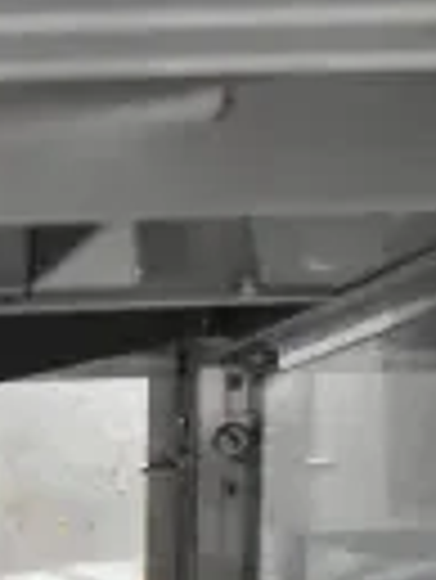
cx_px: -440
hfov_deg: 10.1
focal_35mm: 136
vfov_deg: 14.0
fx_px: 2280
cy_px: 731
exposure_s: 1/200
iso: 6400
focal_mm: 20
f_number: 4.5
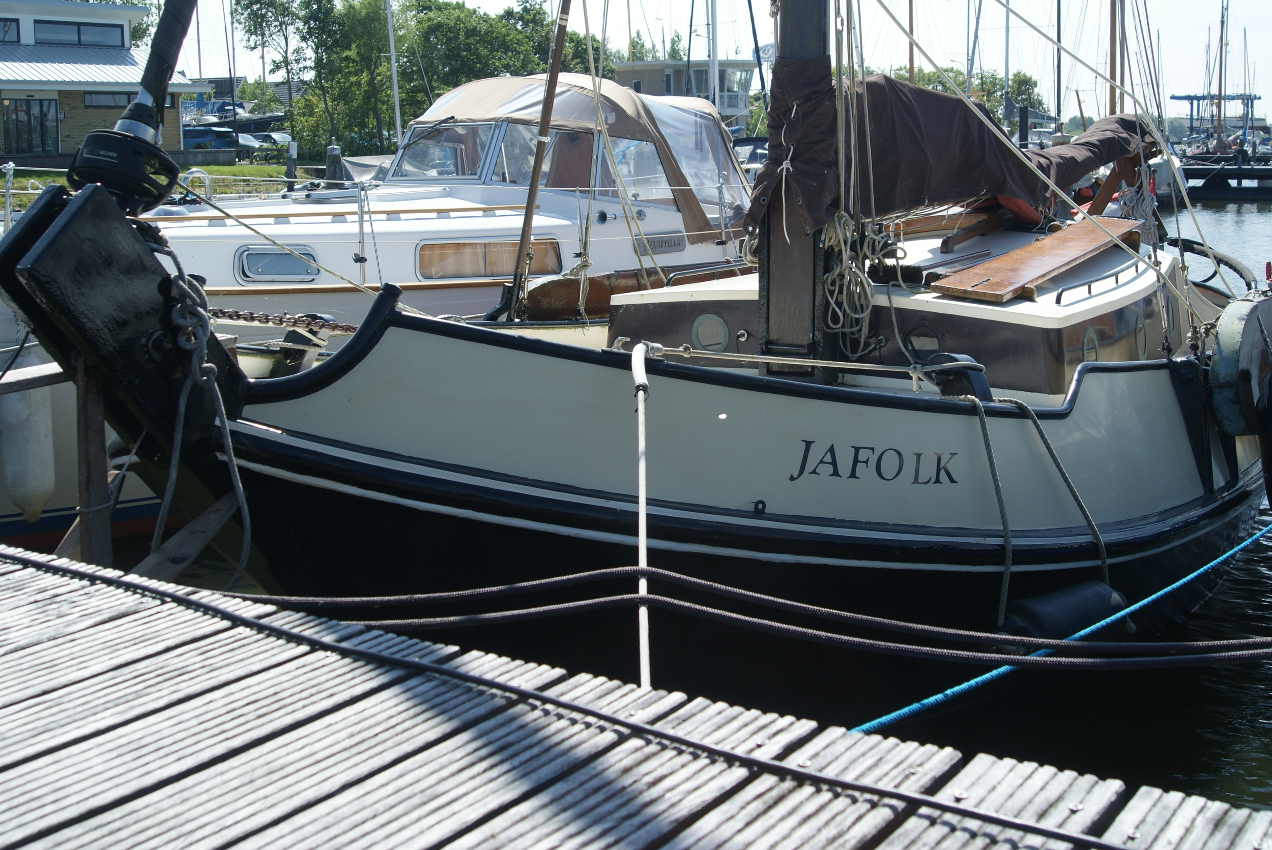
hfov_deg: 46.4
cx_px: 636
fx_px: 1485
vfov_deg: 31.9
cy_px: 425
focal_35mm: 42
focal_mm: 28
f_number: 7.1
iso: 100
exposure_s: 1/250
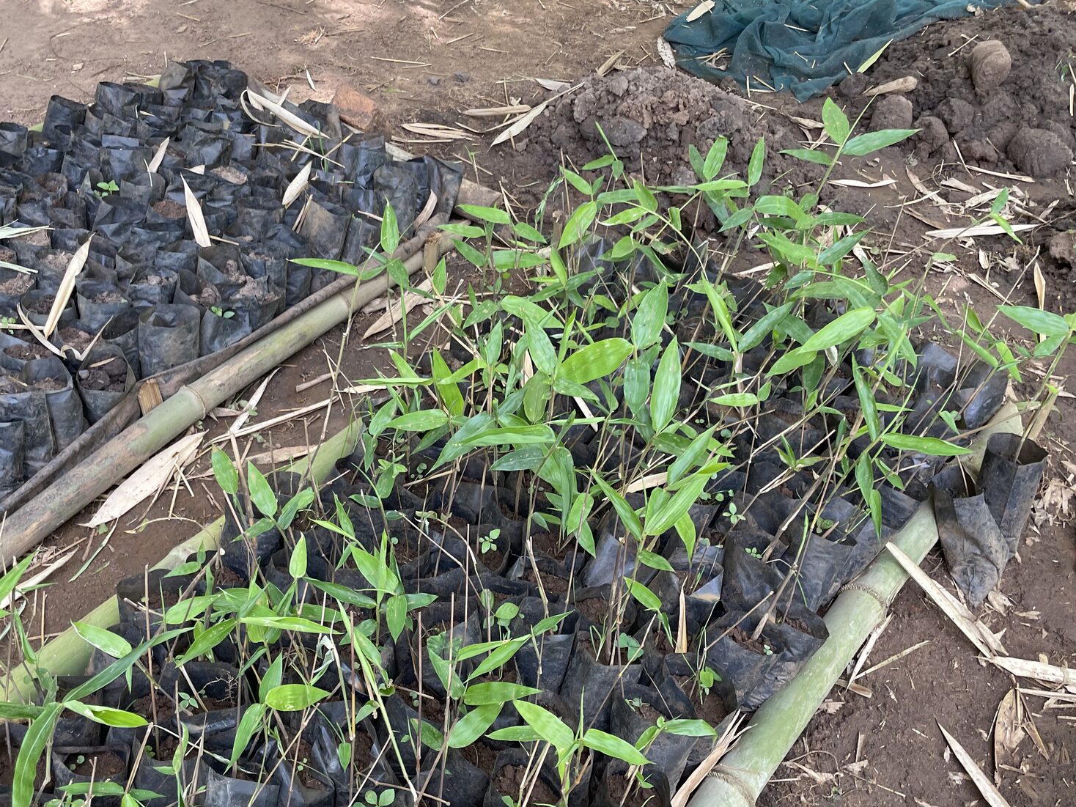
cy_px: 432
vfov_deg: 41.8
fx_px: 1057
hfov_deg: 53.8
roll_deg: -3.1
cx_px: 470
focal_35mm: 34
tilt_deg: -42.3
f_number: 1.6
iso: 40
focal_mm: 4.2
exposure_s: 1/121
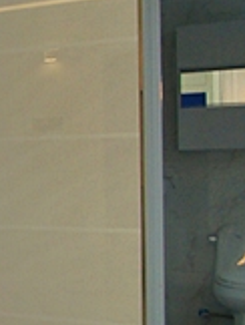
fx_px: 668
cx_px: -436
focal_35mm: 71
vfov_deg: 27.4
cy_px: 165
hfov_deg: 12.4
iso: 800
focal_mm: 10
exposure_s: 1/250
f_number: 4
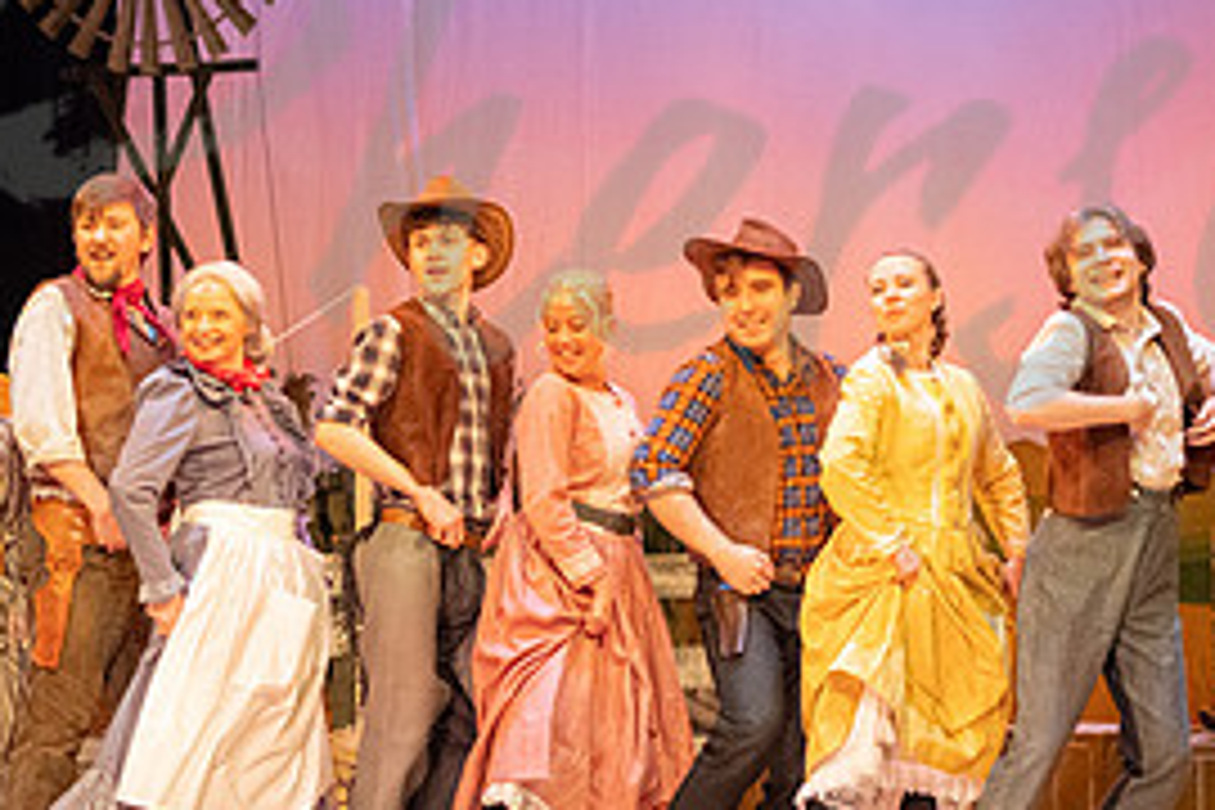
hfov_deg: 16.6
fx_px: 4151
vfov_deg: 11.1
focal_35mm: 123
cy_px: 469
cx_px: 332
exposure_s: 1/1000
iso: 2000
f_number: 1.8
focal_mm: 35
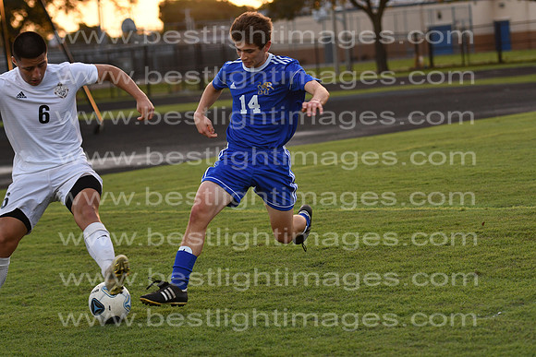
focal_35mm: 129
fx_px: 1921
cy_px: 178
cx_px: 268
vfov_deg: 10.6
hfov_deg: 15.9
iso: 400
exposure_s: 1/800
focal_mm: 86
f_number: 3.2
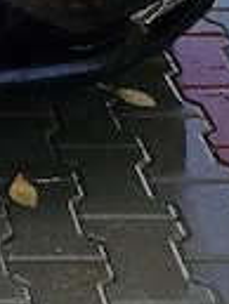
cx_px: -281
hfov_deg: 9.5
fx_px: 1259
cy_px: -295
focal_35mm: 143
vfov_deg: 12.3
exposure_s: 1/500
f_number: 1.8
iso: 50
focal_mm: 5.54
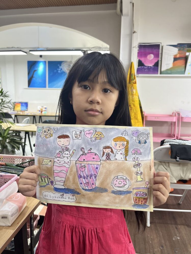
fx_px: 191
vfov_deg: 67.3
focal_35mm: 26
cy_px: 127
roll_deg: -1.0
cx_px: 96
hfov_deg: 53.1
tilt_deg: -8.4
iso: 100
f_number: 1.6
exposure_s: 1/100
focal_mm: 5.1
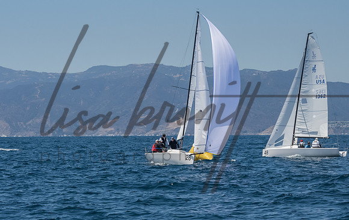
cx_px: 143
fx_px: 1555
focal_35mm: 163
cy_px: 135
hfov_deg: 12.8
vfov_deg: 8.1
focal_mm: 90
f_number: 14
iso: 640
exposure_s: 1/1250
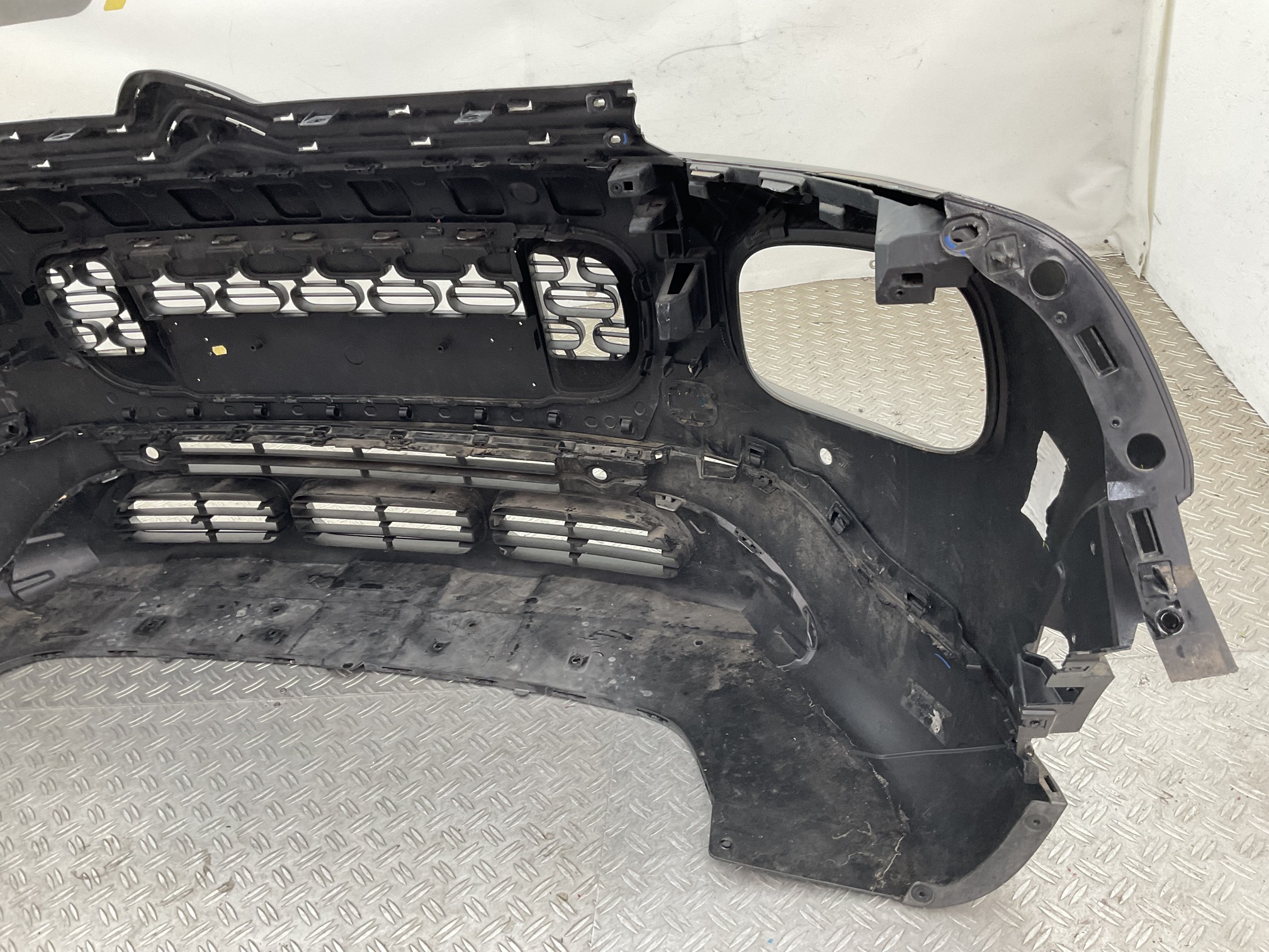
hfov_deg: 61.7
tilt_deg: -30.9
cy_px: 476
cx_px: 634
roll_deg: +8.6
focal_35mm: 29
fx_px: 1063
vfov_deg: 48.2
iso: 64
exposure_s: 1/100
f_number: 1.8
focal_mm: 3
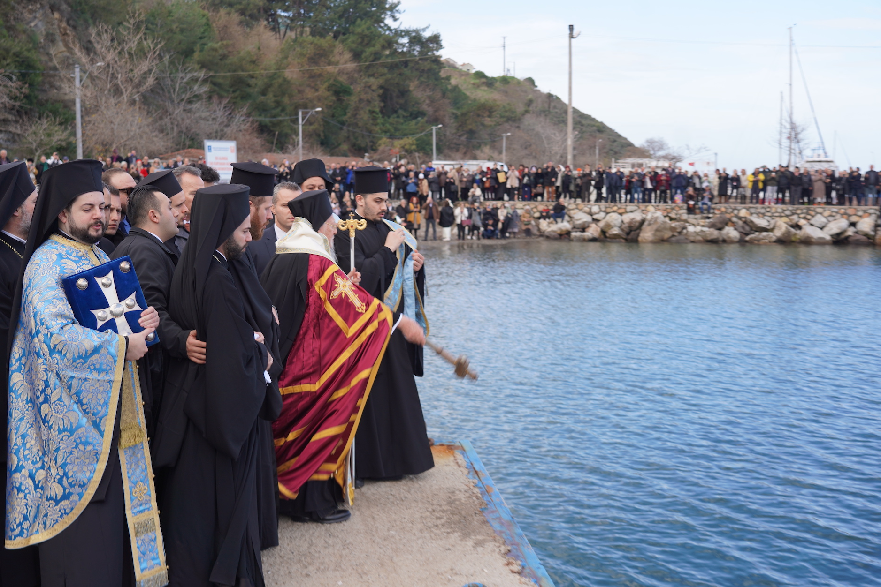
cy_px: 296
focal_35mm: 45
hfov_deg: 43.6
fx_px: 1101
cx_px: 433
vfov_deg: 29.9
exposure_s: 1/250
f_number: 4
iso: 100
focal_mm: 44
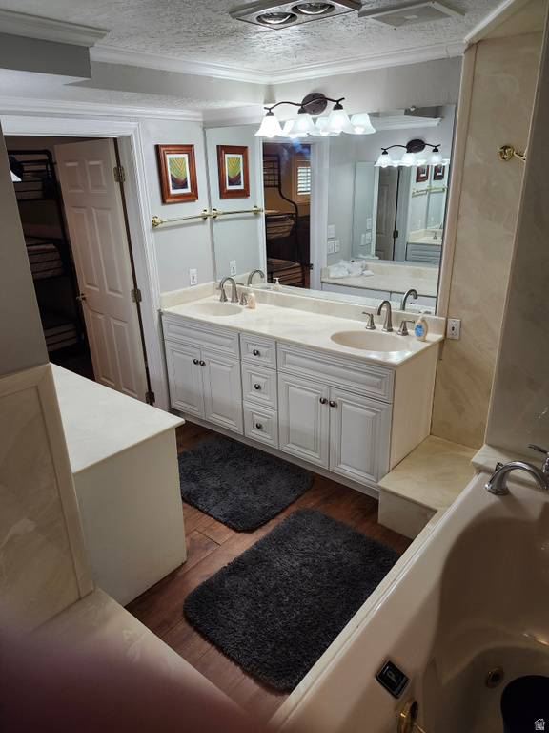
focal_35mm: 23
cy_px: 366
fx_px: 486
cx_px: 274
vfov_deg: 73.9
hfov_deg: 58.9
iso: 400
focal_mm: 5.54
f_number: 1.8
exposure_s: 1/120
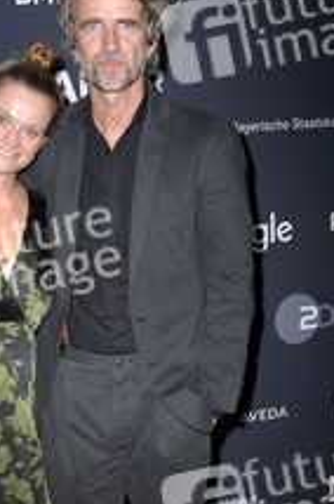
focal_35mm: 71
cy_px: 382
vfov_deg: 28.1
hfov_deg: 18.9
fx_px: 991
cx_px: 68
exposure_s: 1/250
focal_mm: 38
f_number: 5.6
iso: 1000
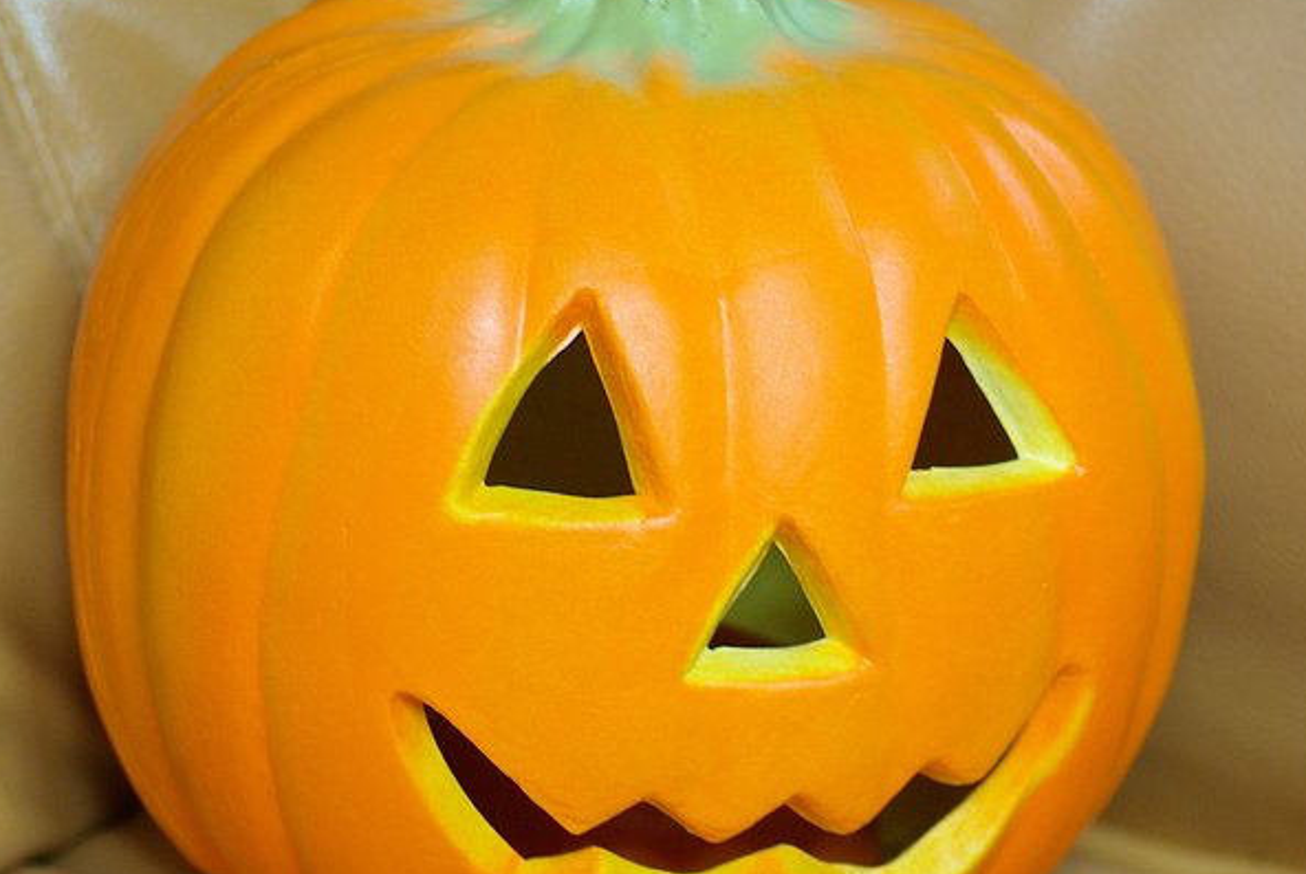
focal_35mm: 233
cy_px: 404
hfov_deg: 8.8
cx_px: 740
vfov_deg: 5.9
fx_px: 8463
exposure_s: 1/15
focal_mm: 90
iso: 400
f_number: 2.8
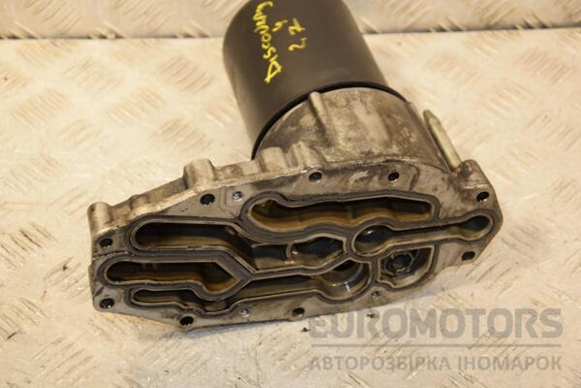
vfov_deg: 15.7
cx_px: 290
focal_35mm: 87
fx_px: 1404
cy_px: 194
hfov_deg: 23.4
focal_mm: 58
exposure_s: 1/160
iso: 800
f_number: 5
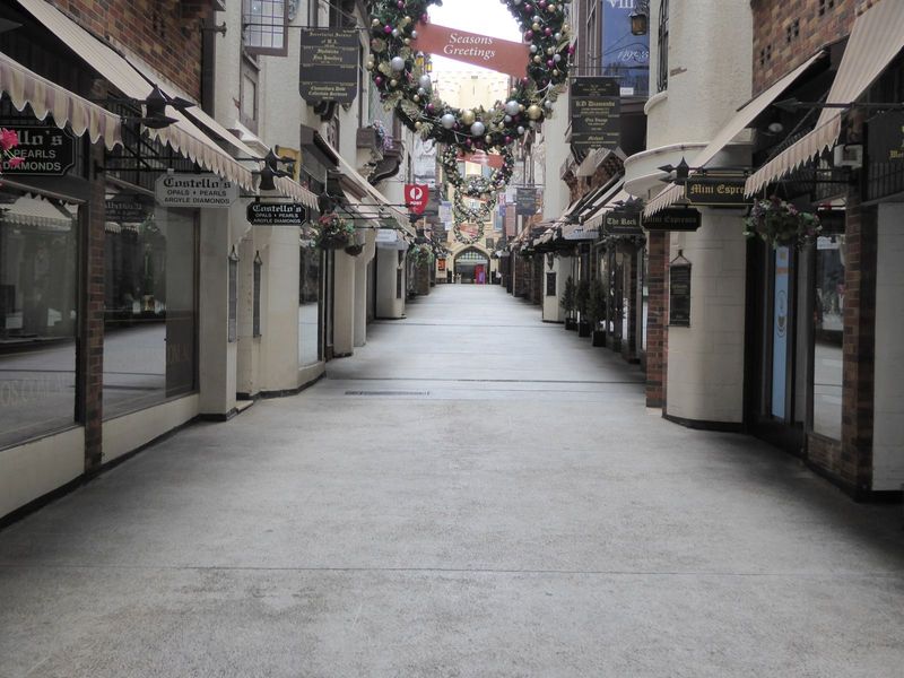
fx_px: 1201
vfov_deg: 31.5
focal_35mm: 46
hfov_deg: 41.2
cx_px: 452
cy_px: 339
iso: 320
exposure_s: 1/100
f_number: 3.9
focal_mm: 7.8
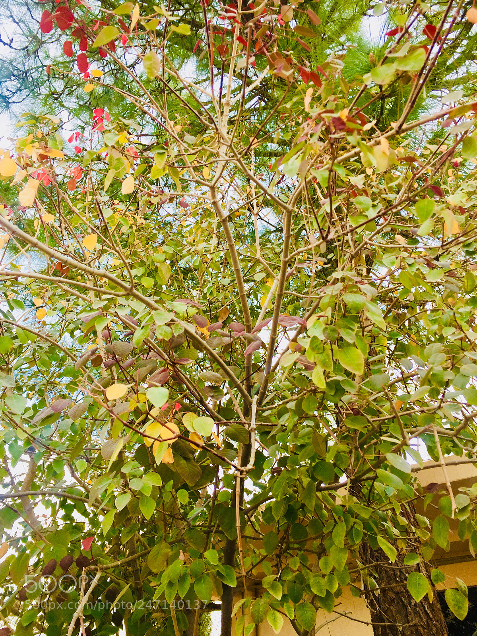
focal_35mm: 29
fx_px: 533
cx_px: 238
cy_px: 318
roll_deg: -1.1
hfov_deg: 48.2
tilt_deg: +38.0
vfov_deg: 61.7
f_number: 2.2
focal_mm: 4.15
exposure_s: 1/377
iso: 32
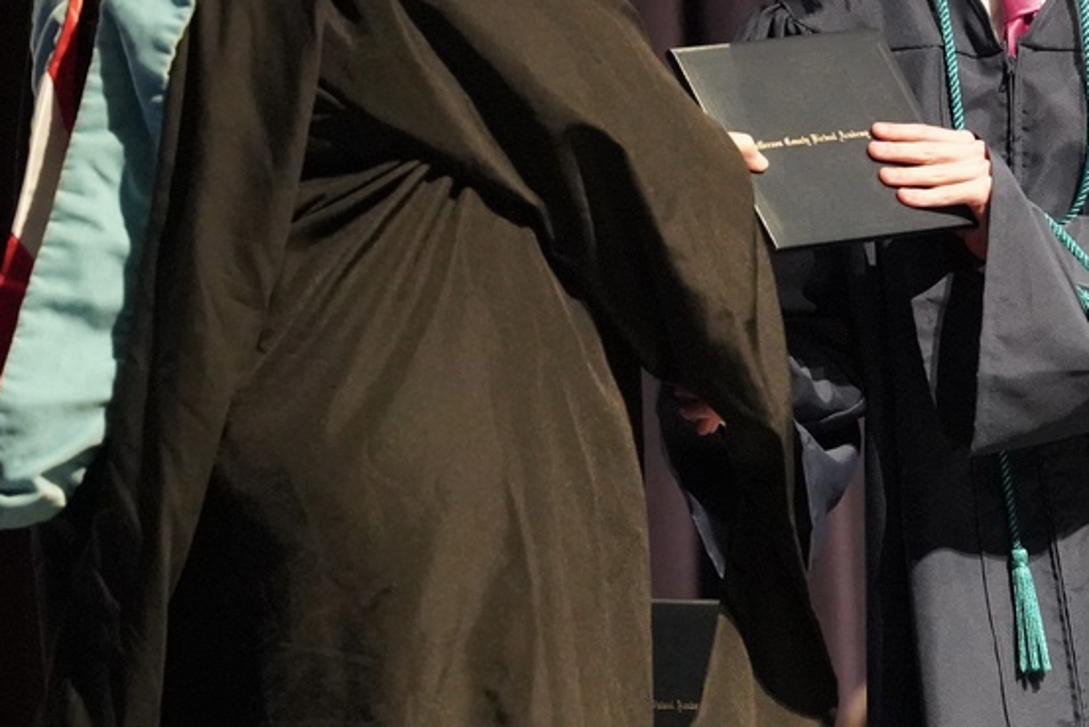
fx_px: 7564
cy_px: 117
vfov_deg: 5.5
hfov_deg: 8.2
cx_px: 894
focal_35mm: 250
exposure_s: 1/160
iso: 12800
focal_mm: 135
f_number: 3.5
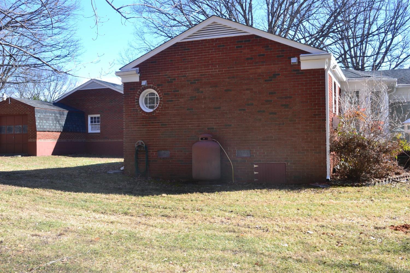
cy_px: 136
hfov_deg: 49.6
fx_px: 444
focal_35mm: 39
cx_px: 205
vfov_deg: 34.2
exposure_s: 1/160
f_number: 10
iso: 400
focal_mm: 26
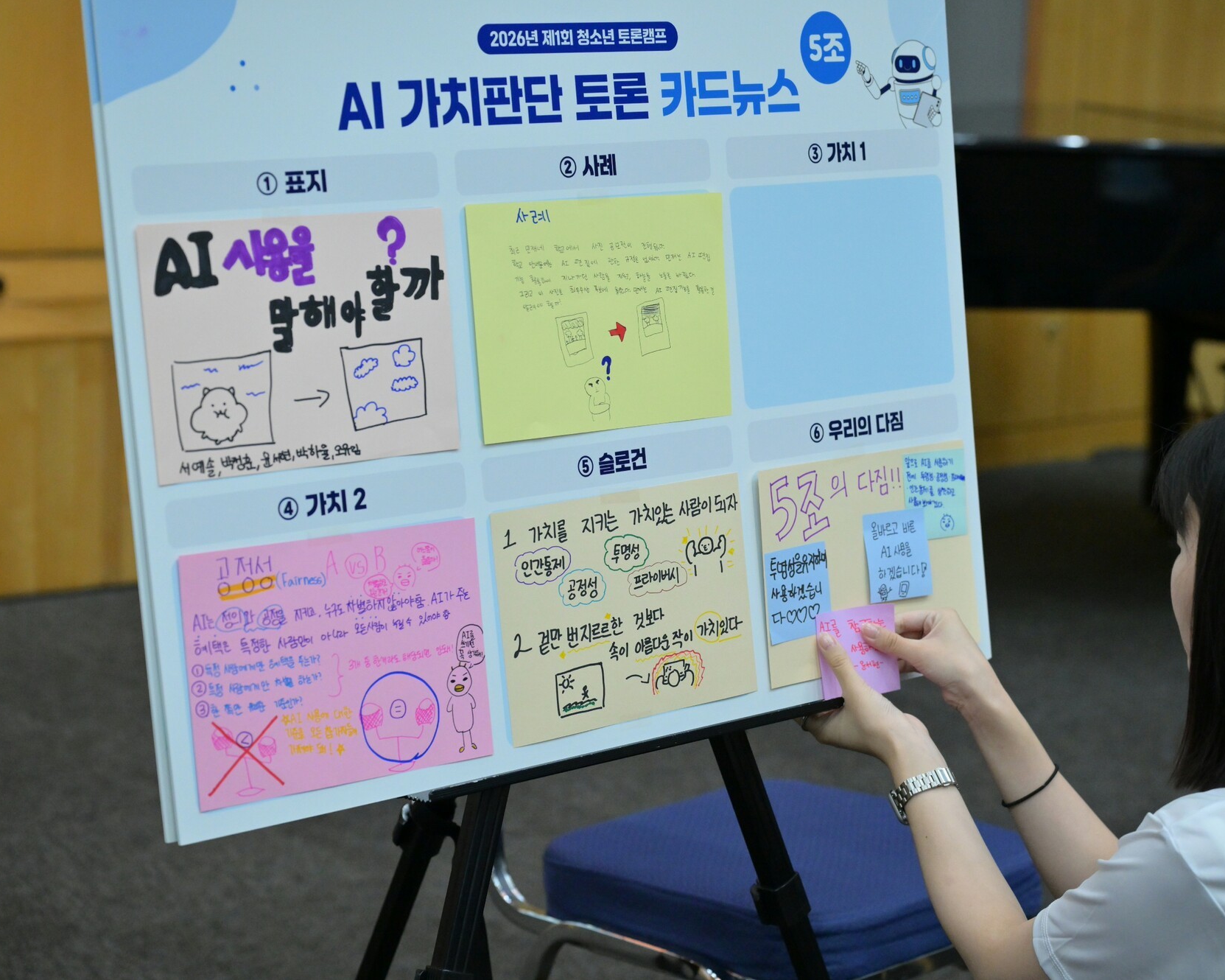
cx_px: 727
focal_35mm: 79
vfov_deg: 19.4
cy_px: 490
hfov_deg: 24.1
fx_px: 2864
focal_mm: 70
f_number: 4
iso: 3600
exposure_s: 1/250
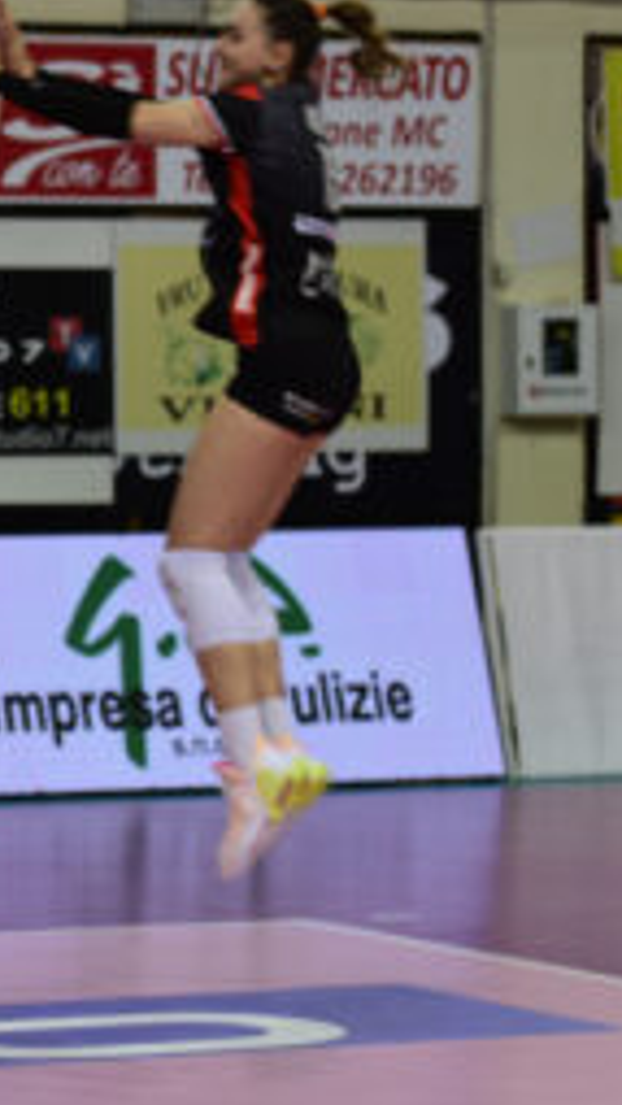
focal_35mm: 188
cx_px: -313
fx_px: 5509
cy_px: 522
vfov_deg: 11.5
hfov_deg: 6.4
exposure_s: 1/100
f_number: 2.8
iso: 125
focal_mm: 70
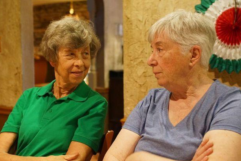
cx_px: 121
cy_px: 83
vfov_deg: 24.8
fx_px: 365
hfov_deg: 36.5
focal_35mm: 55
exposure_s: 1/30
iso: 3200
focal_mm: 35
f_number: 2.8
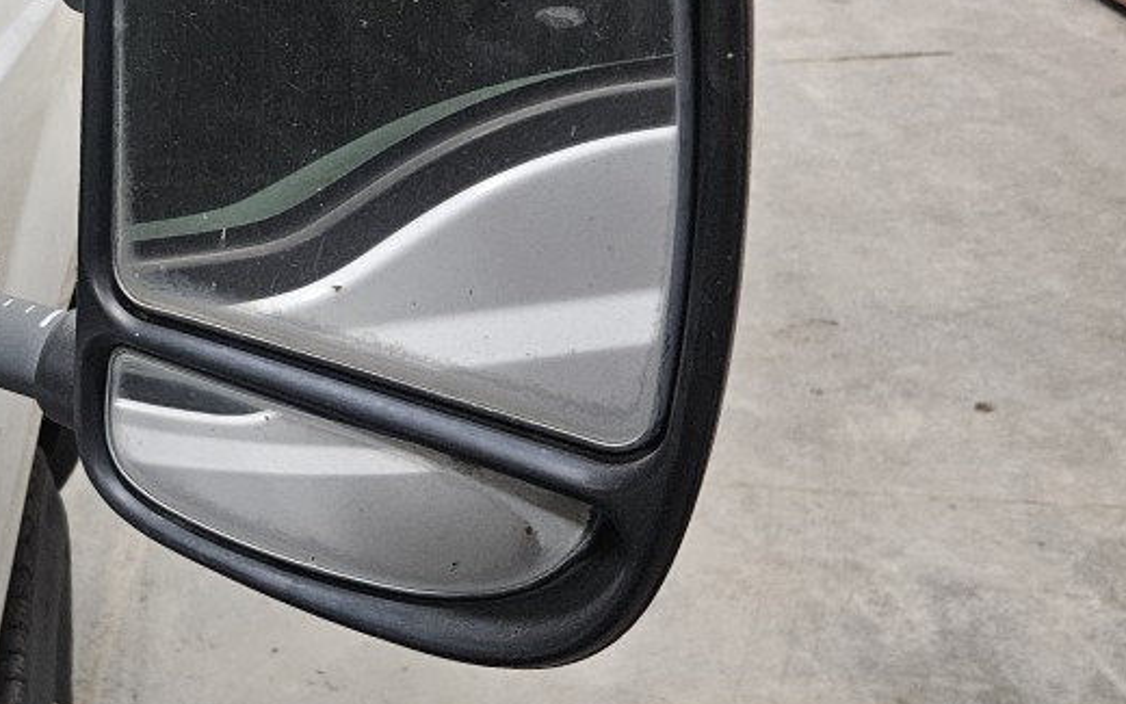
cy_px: 251
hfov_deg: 31.6
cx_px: 24
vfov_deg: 21.6
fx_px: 1841
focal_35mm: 60
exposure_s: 1/120
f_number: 1.8
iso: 800
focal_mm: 5.4
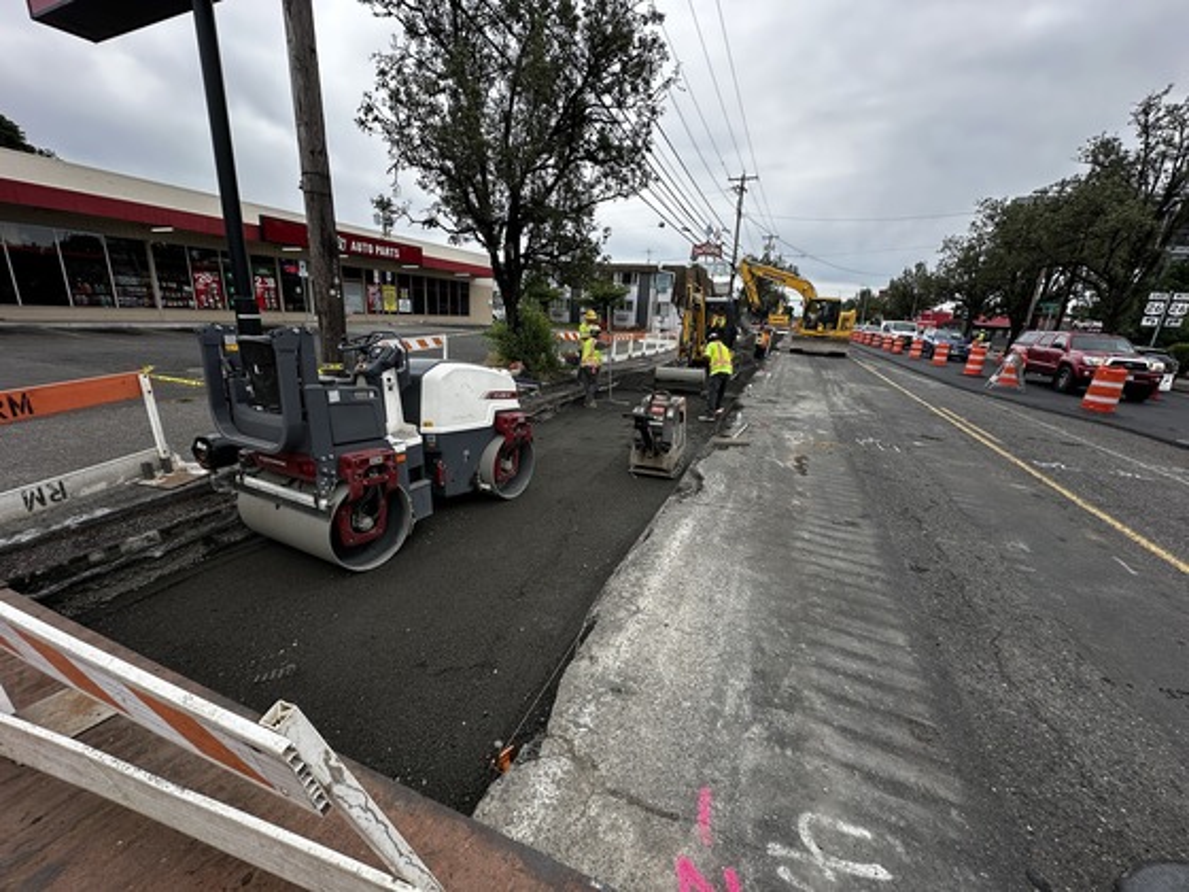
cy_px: 446
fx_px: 481
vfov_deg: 85.7
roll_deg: -2.2
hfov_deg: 102.1
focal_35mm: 14
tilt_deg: -16.9
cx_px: 594
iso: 40
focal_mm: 2.22
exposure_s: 1/489
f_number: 2.2
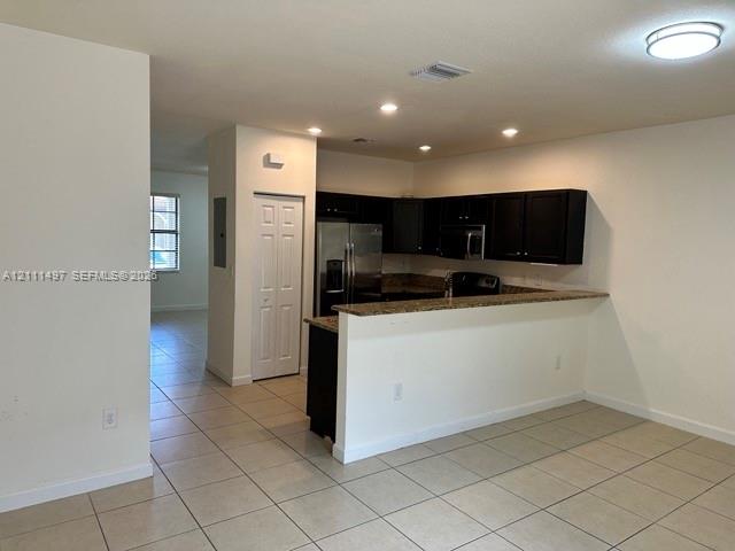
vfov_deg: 56.8
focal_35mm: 24
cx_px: 368
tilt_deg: -4.8
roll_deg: -2.7
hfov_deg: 71.6
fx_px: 510
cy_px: 276
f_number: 1.78
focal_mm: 6.86
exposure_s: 1/120
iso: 160
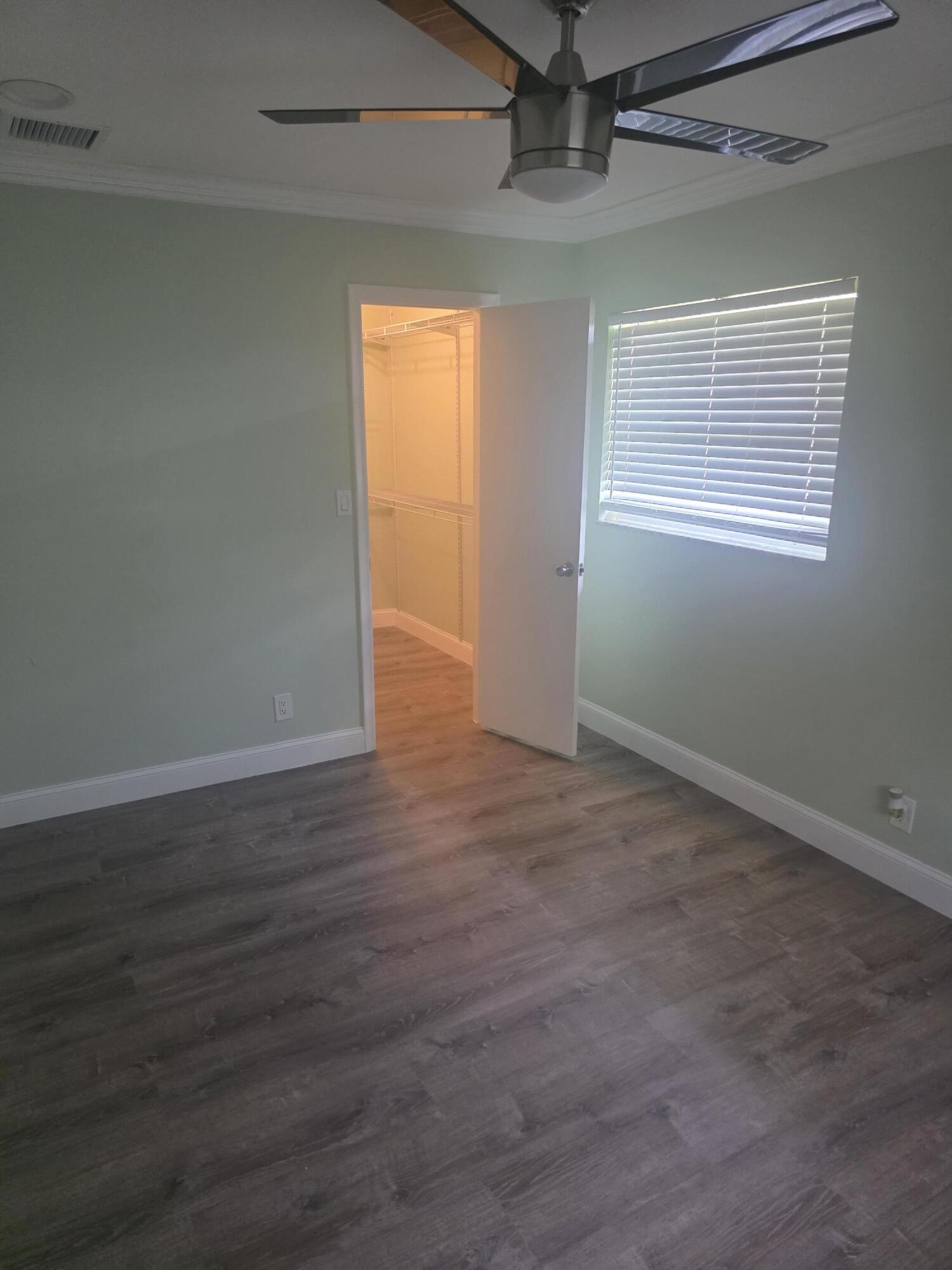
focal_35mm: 23
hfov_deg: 58.9
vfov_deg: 73.9
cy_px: 635
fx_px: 843
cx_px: 476
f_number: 1.7
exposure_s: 1/120
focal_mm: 6.3
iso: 800
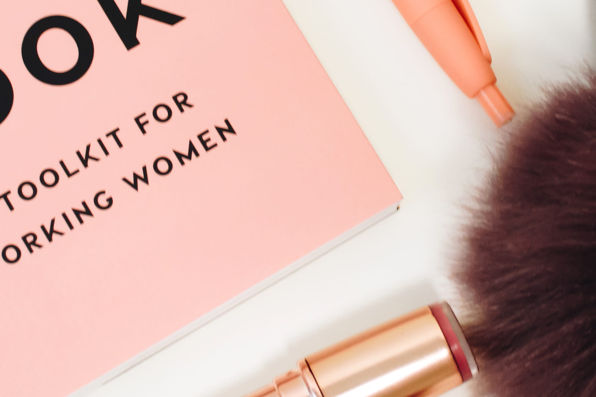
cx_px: 259
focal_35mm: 165
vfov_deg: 8.3
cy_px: -5
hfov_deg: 12.5
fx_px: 2724
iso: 500
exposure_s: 1/60
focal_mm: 35
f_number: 4
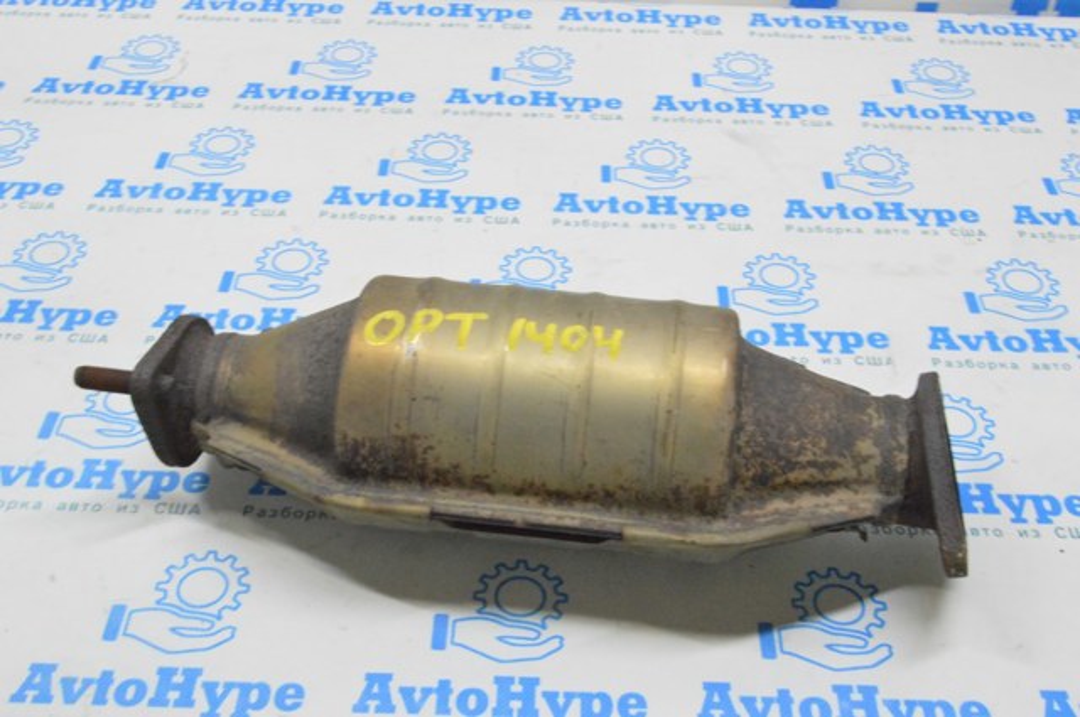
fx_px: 1258
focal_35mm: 42
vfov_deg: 31.8
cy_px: 358
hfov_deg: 46.5
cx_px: 540
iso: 6400
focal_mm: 28
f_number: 20
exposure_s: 1/20
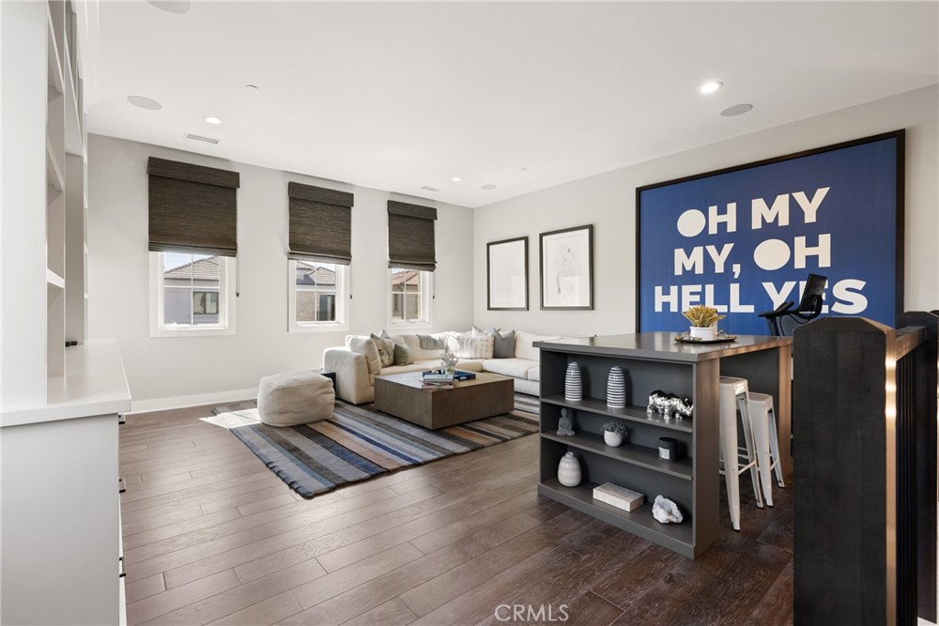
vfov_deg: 73.8
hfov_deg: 96.7
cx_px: 470
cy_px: 313
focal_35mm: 16
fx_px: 417
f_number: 9
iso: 100
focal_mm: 16
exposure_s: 1/1.67
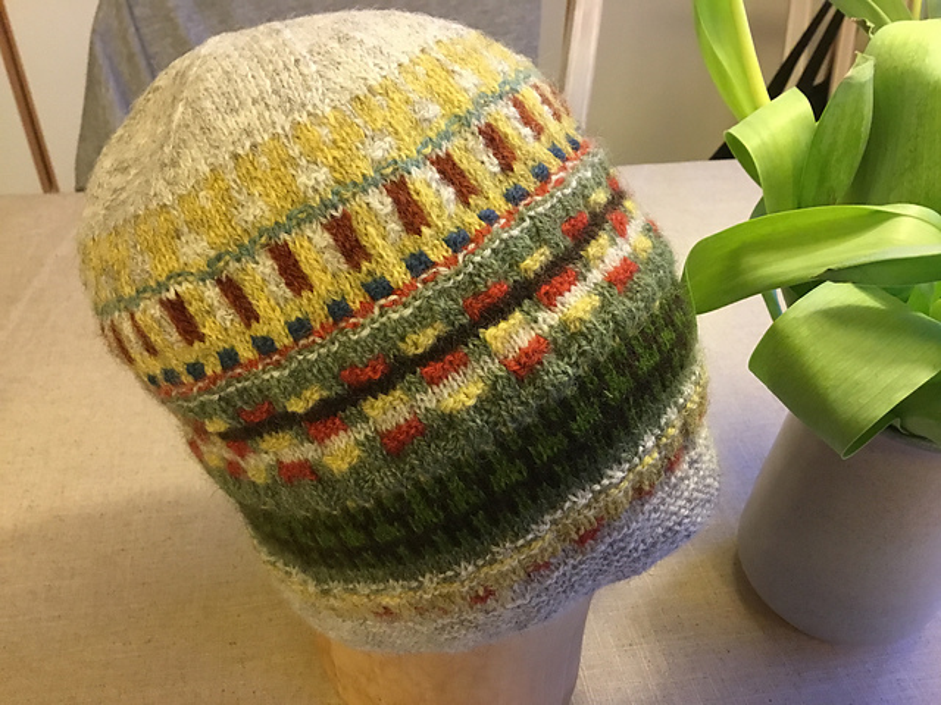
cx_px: 470
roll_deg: -2.3
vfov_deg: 45.4
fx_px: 843
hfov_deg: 58.4
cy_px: 352
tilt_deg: -39.6
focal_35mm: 31
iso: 200
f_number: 2.4
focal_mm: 3.3
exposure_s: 1/33
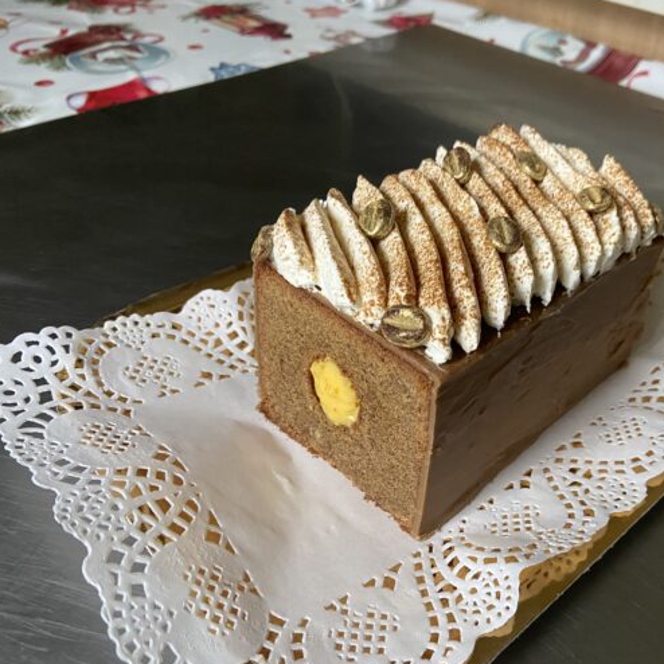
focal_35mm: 31
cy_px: 332
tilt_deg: -38.6
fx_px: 673
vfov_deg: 52.5
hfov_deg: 51.6
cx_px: 440
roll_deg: -7.3
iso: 400
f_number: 1.8
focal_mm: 4.25
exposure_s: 1/60
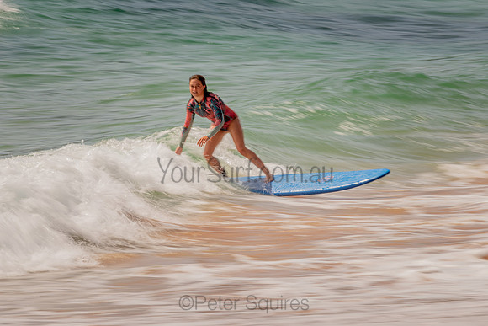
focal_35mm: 613
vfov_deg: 2.2
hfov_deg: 3.4
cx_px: 213
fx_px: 8311
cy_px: 142
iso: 64
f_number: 20
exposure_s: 1/20
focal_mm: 500
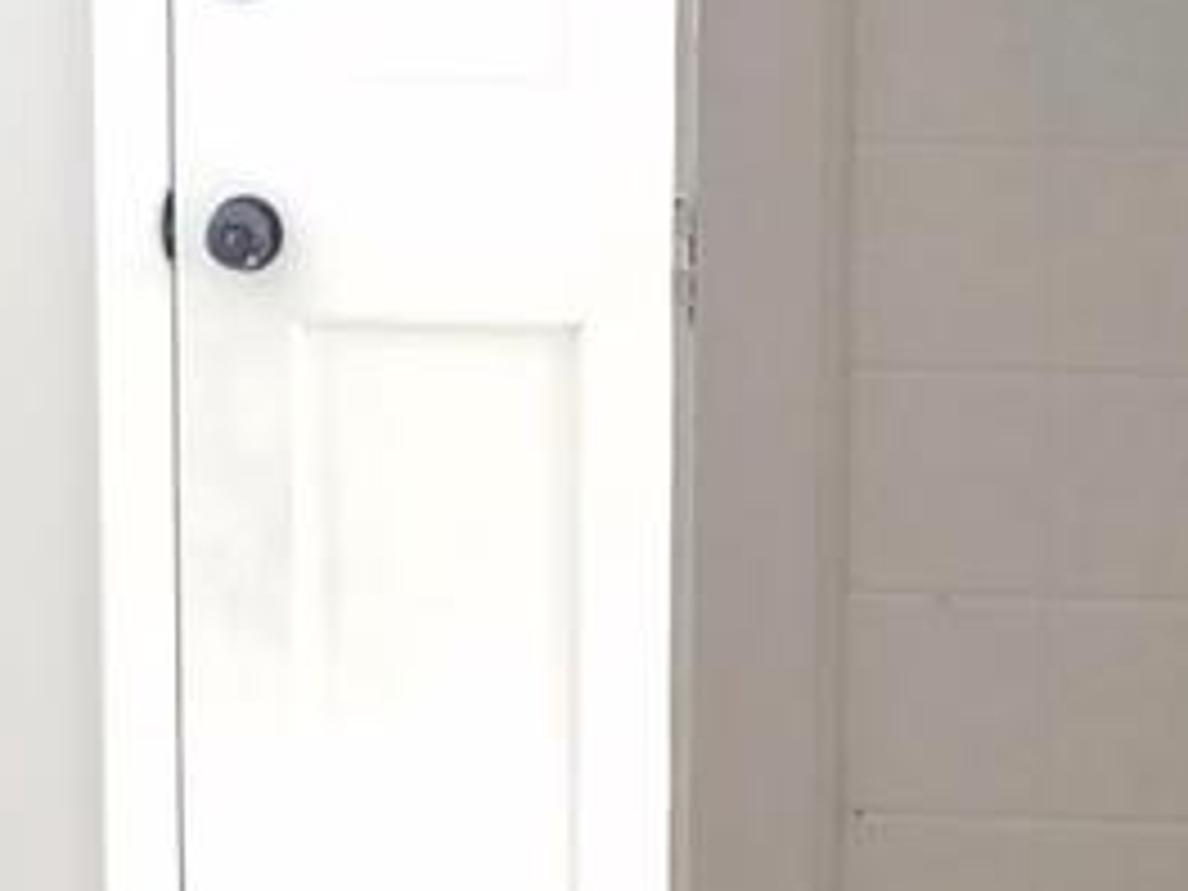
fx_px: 6933
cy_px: 810
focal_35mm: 202
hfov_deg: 9.8
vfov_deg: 7.3
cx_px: 670
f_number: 1.7
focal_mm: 4.2
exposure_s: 1/60
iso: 80
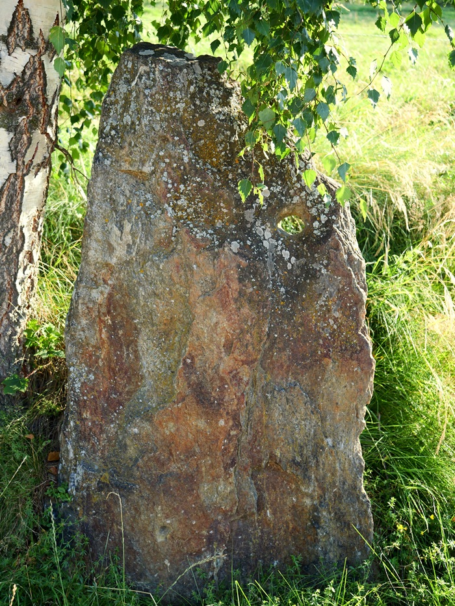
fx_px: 700
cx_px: 228
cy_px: 303
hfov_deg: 36.0
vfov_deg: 46.8
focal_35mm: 40
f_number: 3.5
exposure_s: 1/125
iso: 100
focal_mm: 20
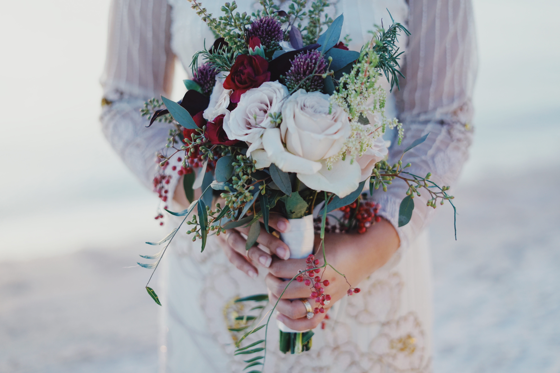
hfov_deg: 39.6
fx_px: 778
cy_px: 186
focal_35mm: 50
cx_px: 280
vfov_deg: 27.0
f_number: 2
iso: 800
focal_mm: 50
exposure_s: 1/1250
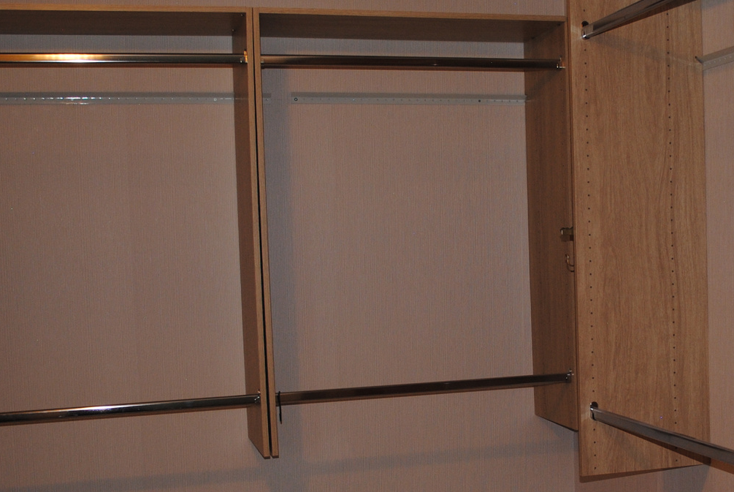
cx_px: 493
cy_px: 326
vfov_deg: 24.6
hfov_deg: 35.8
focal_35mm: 55
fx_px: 1123
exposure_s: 1/60
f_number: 3.5
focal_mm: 18
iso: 200
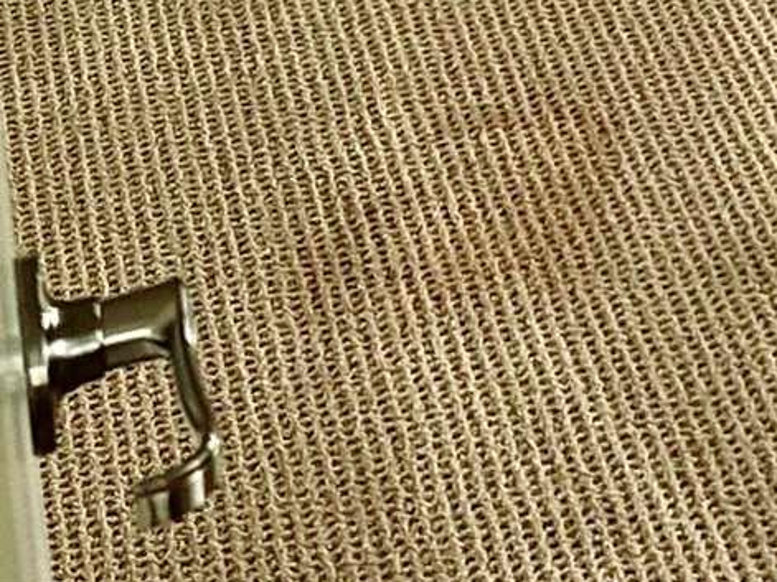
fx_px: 3658
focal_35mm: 163
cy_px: -1270
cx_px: 1557
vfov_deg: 7.7
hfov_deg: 11.0
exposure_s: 1/60.2
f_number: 1.8
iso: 40
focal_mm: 7
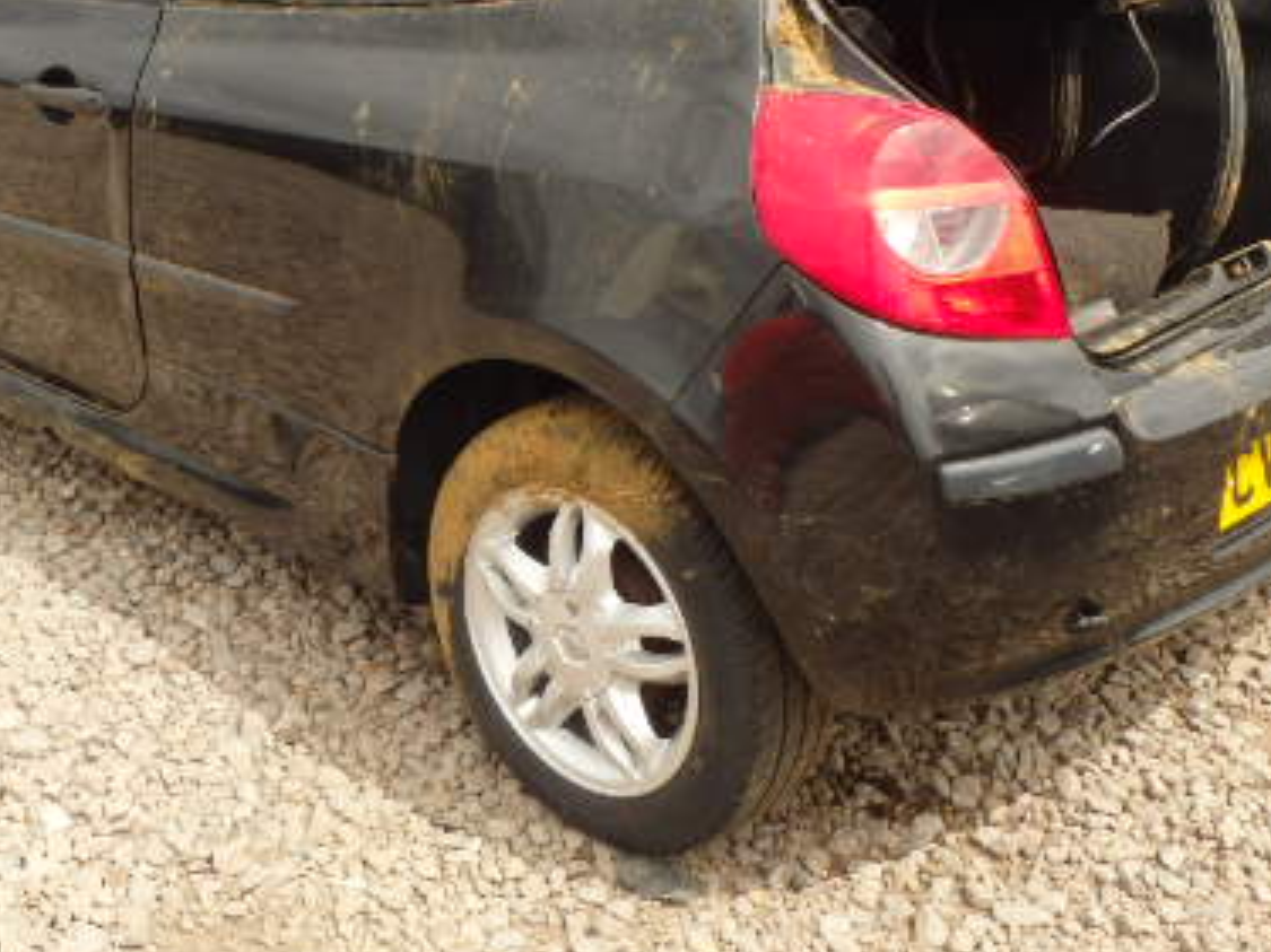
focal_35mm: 58
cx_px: 454
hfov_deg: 33.0
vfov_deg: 25.2
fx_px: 2129
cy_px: 373
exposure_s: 1/500
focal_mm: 6.1
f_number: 4.4
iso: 125
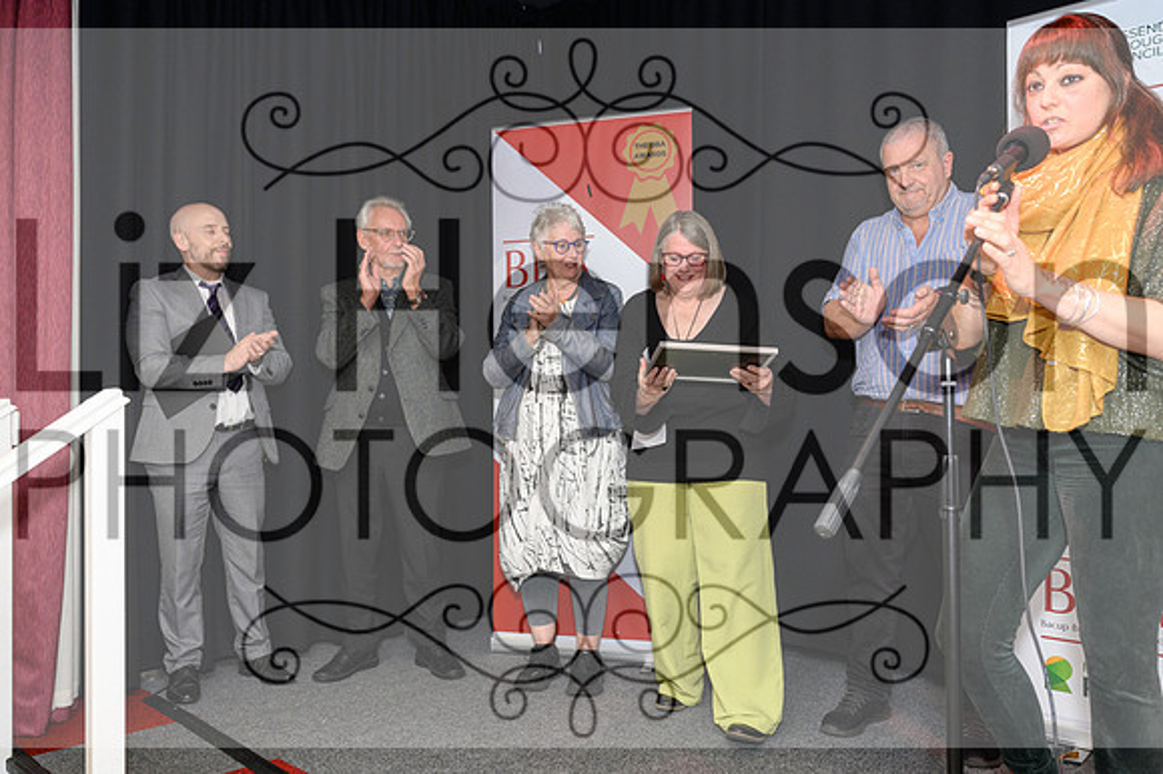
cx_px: 564
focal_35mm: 29
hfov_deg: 63.9
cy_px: 399
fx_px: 932
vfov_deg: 45.1
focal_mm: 28
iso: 1250
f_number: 4
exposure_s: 1/200
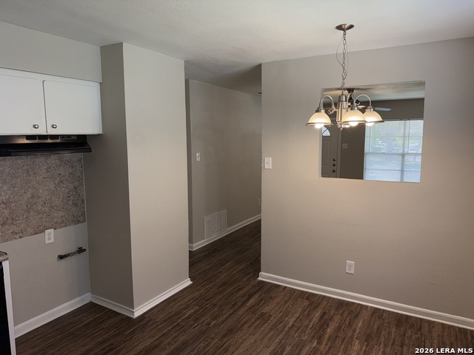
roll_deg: -0.4
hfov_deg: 71.6
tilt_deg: -7.6
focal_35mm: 24
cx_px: 237
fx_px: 329
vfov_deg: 56.8
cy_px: 178
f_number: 1.78
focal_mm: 6.76
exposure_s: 1/258
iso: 50
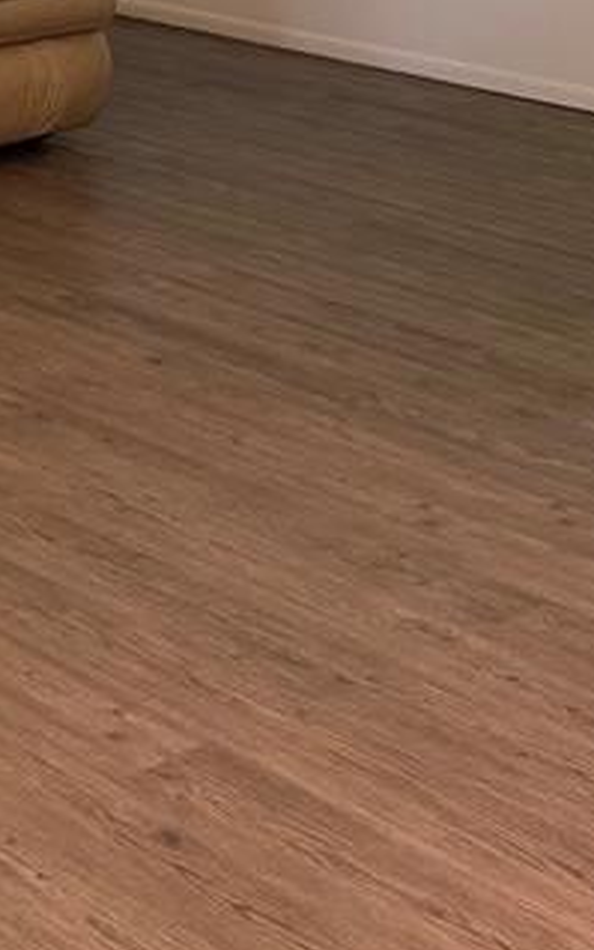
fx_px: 2122
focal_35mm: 82
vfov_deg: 24.3
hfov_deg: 13.3
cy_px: 36
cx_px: -651
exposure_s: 1/60
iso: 320
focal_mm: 6.76
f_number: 1.78
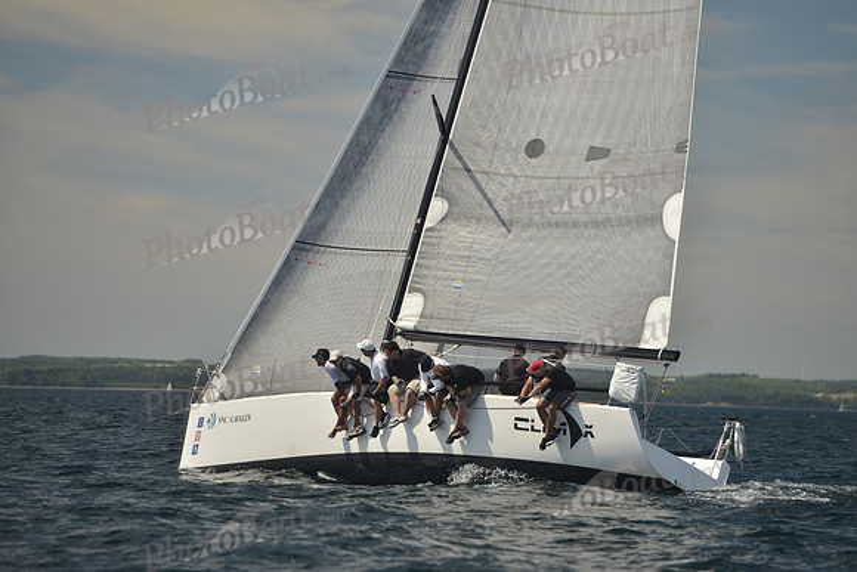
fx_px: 4762
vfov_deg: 6.9
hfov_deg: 10.3
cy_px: 286
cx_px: 428
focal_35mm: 200
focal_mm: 200
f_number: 5
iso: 200
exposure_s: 1/1000
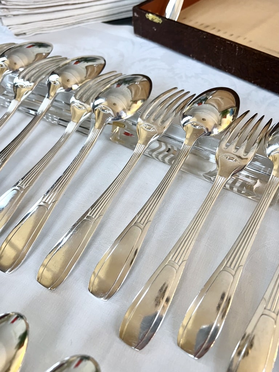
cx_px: 140
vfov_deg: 67.3
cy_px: 186
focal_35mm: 26
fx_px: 279
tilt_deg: -51.5
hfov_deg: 53.1
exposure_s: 1/50
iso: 250
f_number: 1.5
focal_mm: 5.7
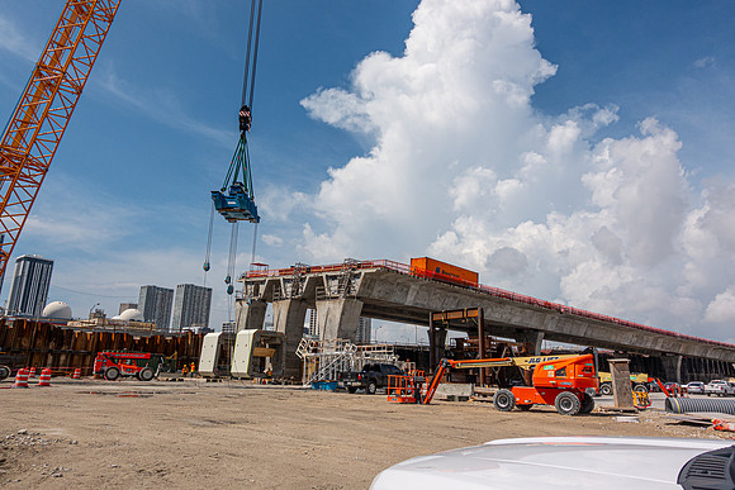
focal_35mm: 24
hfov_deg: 73.7
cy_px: 245
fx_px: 490
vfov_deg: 53.2
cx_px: 368
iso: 125
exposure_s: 1/125
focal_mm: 8.8
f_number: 6.3
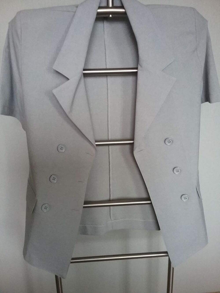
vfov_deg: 58.3
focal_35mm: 31
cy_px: 146
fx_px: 263
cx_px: 110
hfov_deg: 45.4
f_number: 2.2
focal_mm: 3.3
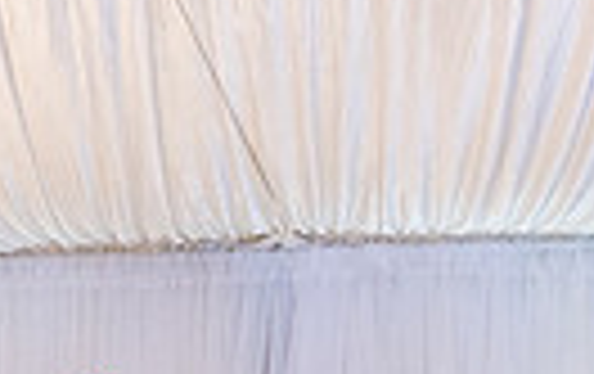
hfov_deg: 14.9
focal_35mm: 140
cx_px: 208
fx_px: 2270
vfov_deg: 8.7
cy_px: 835
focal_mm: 24
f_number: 7.1
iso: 1000
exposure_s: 1/125
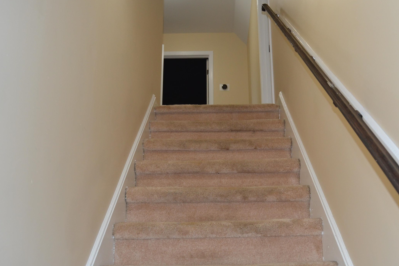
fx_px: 443
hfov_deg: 48.3
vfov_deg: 33.4
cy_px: 121
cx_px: 225
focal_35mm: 40
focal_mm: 18
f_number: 3.5
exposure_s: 1/60
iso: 400
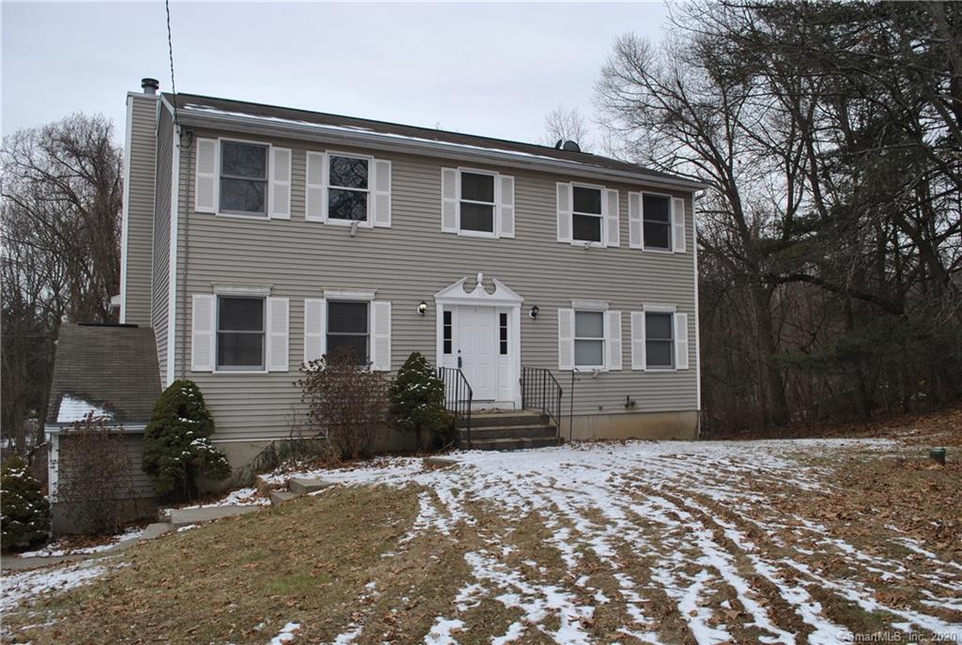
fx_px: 723
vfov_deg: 48.1
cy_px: 322
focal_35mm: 27
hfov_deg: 67.3
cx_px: 481
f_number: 6.3
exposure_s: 1/160
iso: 100
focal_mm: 18
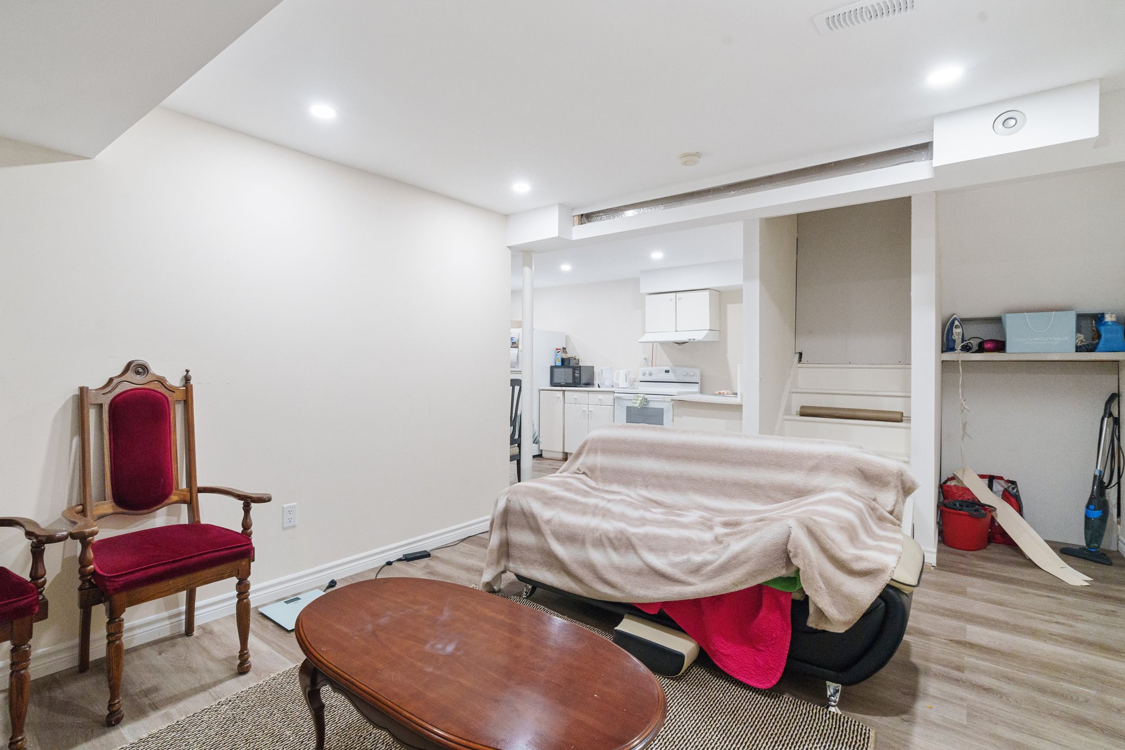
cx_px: 530
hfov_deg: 93.2
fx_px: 531
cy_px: 366
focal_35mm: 17
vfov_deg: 70.4
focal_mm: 16
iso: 12800
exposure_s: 1/13
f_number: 9
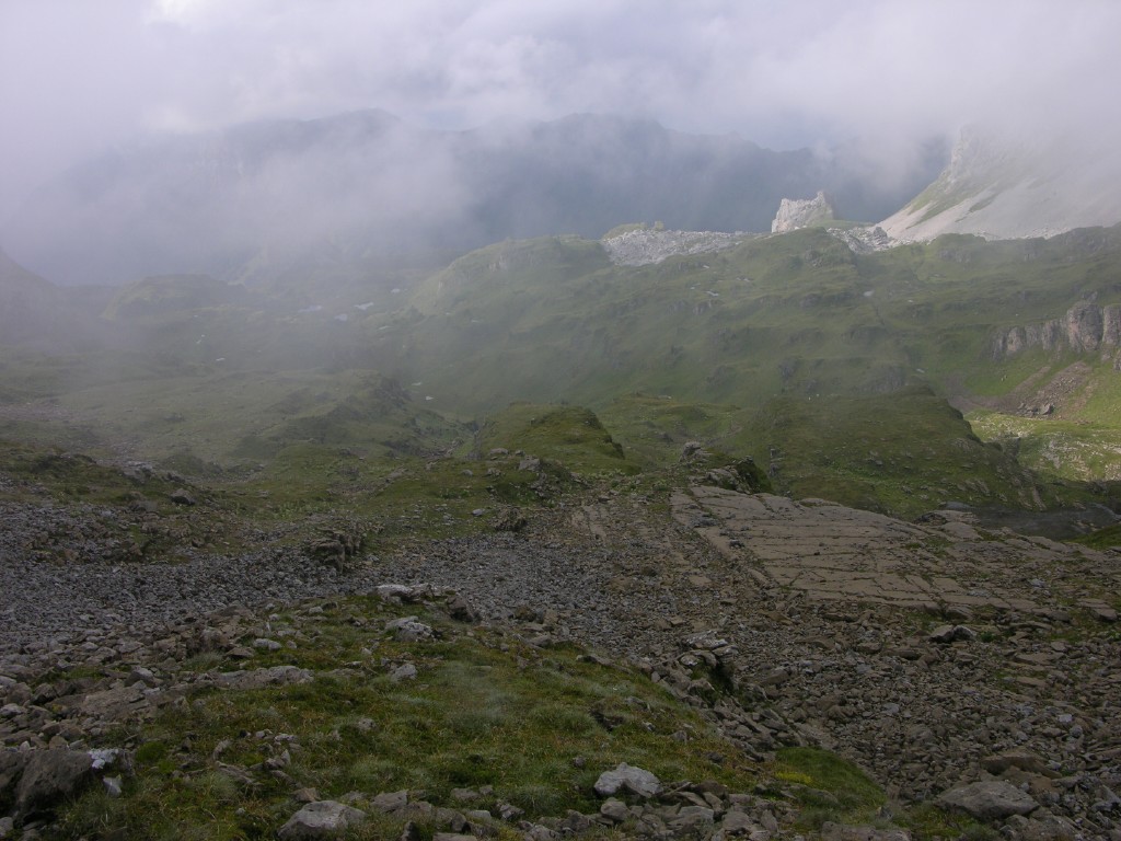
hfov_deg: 52.6
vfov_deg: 40.7
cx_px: 560
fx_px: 1133
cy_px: 420
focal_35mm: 35
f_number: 6.3
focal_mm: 8.9
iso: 50
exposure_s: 1/179
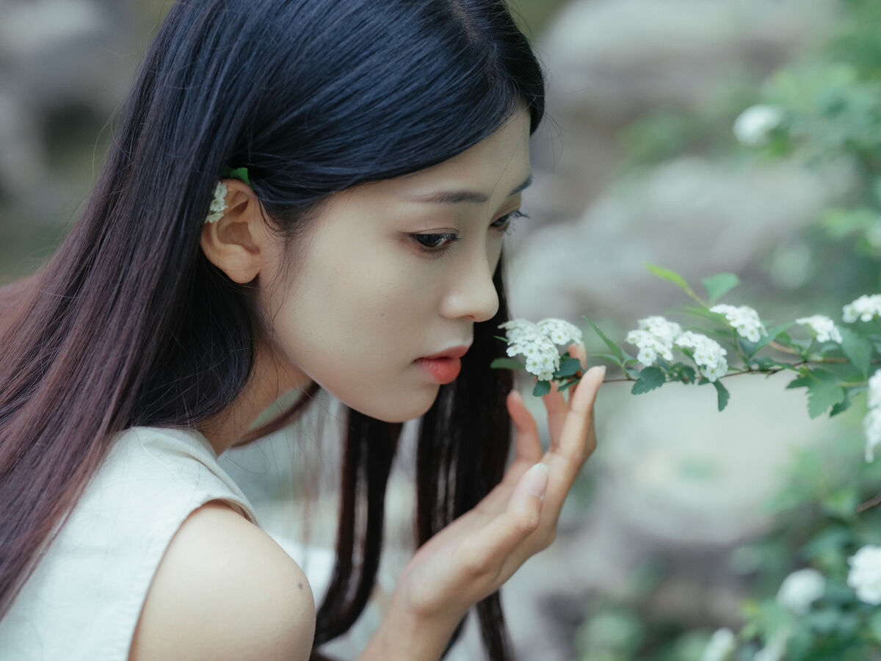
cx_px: 440
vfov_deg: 23.3
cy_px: 330
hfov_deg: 30.7
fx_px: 1603
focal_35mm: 63
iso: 500
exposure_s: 1/500
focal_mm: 80
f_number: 3.2
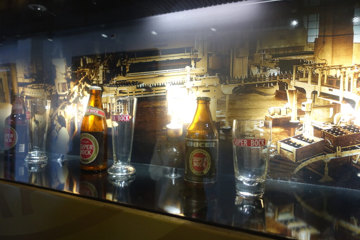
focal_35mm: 24
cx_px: 180
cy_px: 120
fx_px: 240
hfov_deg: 73.7
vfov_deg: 53.1
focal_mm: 8.8
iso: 400
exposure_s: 1/30
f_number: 1.8
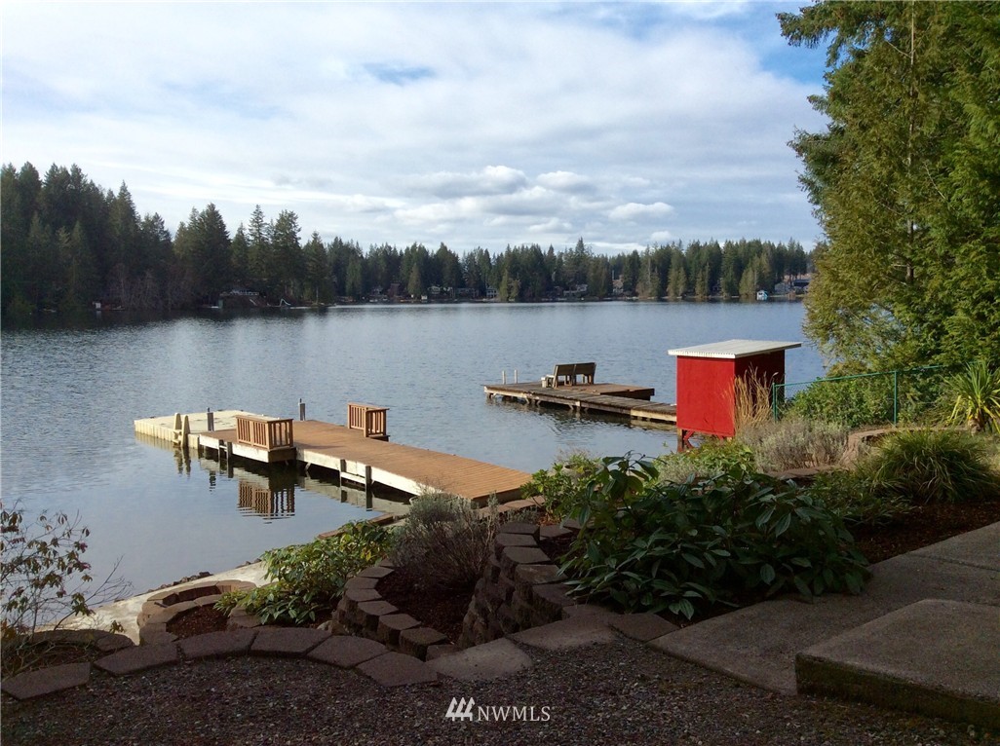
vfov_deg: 44.0
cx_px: 500
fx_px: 923
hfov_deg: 56.9
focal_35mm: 32
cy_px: 373
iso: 32
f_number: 2.4
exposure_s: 1/1466
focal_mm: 3.3
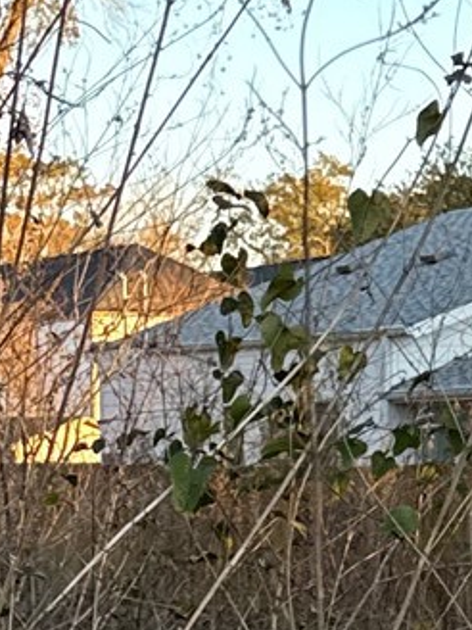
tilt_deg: +1.5
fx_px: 2727
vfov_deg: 13.1
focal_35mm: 150
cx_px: 52
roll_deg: -1.2
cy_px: 469
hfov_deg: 9.8
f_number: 1.78
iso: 100
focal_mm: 6.76
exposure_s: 1/488
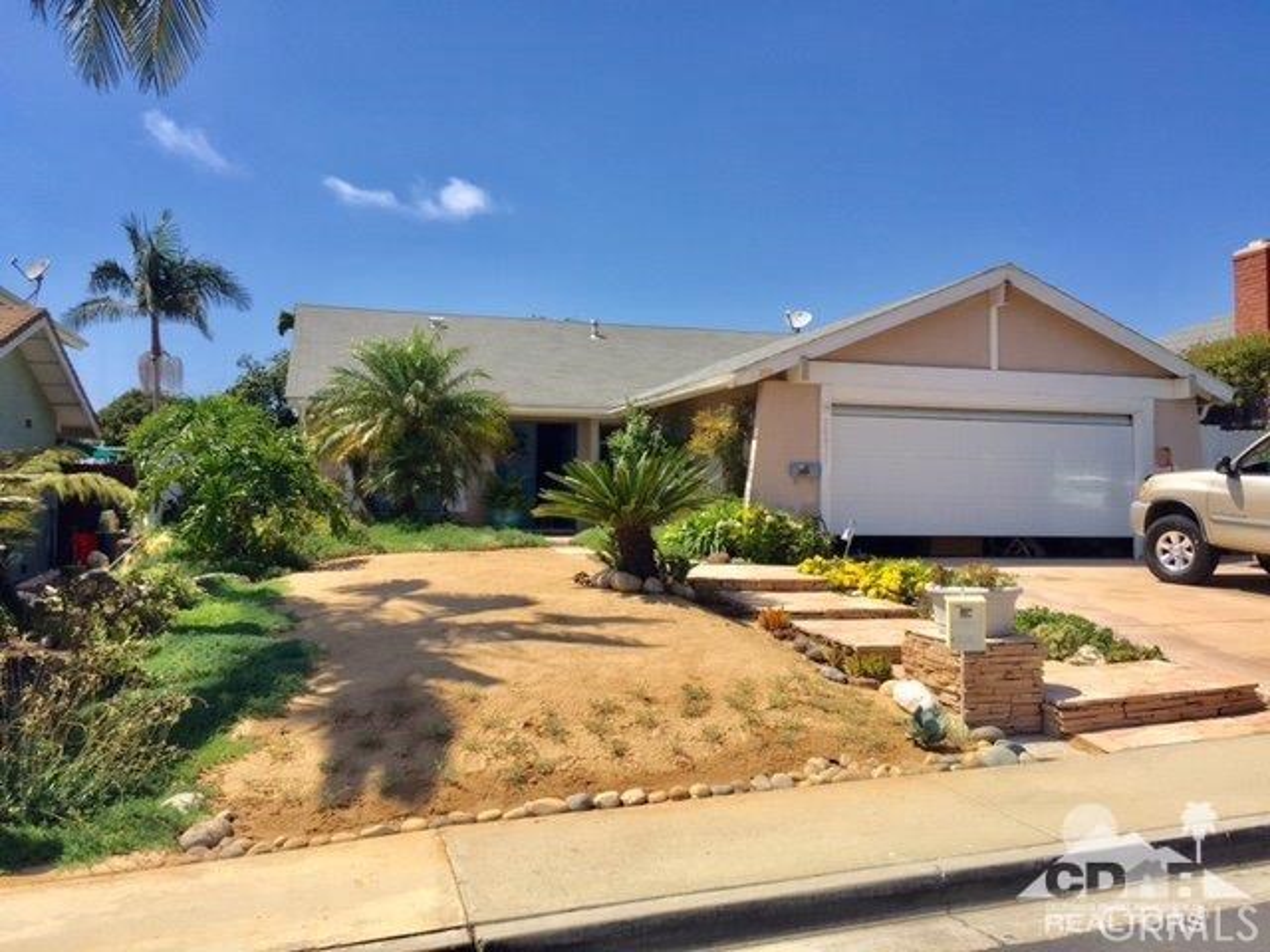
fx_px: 1064
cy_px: 476
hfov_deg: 61.7
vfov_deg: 48.2
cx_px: 635
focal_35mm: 29
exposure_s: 1/2198
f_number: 2.2
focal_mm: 4.15
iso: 32
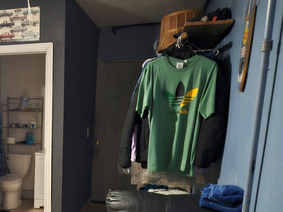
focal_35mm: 41
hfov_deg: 42.3
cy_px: 184
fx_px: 335
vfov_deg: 33.6
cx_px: 32
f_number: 1.8
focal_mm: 5.4
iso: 1250
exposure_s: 1/15
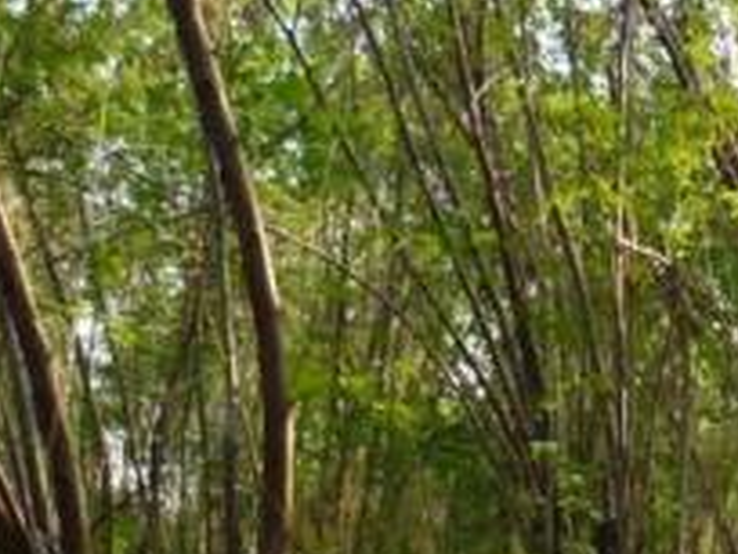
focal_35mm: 103
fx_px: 2196
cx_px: 861
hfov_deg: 18.2
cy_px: 116
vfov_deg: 14.3
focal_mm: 5.8
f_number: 2.8
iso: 100
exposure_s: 1/125
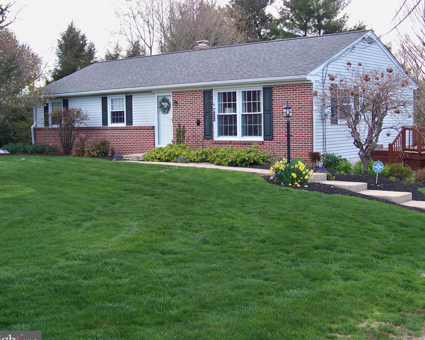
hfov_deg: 42.9
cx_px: 233
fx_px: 541
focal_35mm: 43
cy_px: 161
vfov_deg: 34.9
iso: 64
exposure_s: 1/80
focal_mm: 6.75
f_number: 2.8
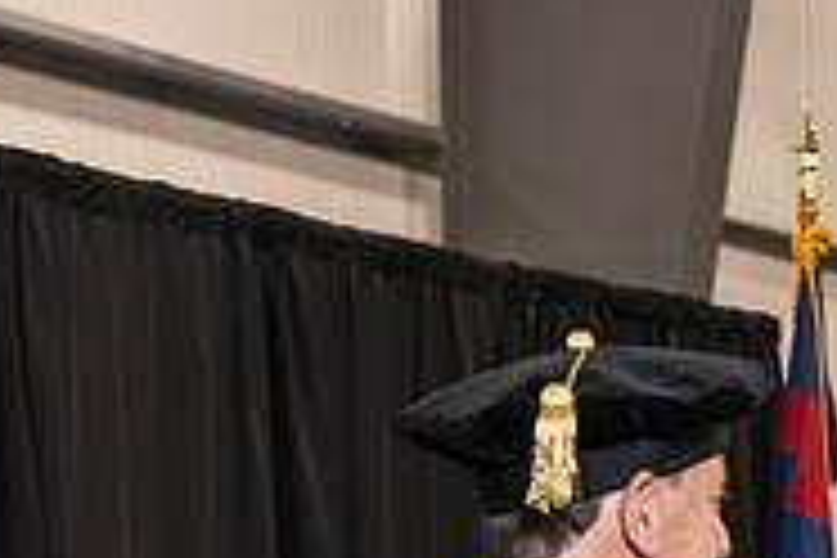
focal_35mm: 193
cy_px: 740
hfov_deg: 10.3
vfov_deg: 7.0
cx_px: 1238
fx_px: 4487
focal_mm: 62
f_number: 5
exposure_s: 1/125
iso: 2000
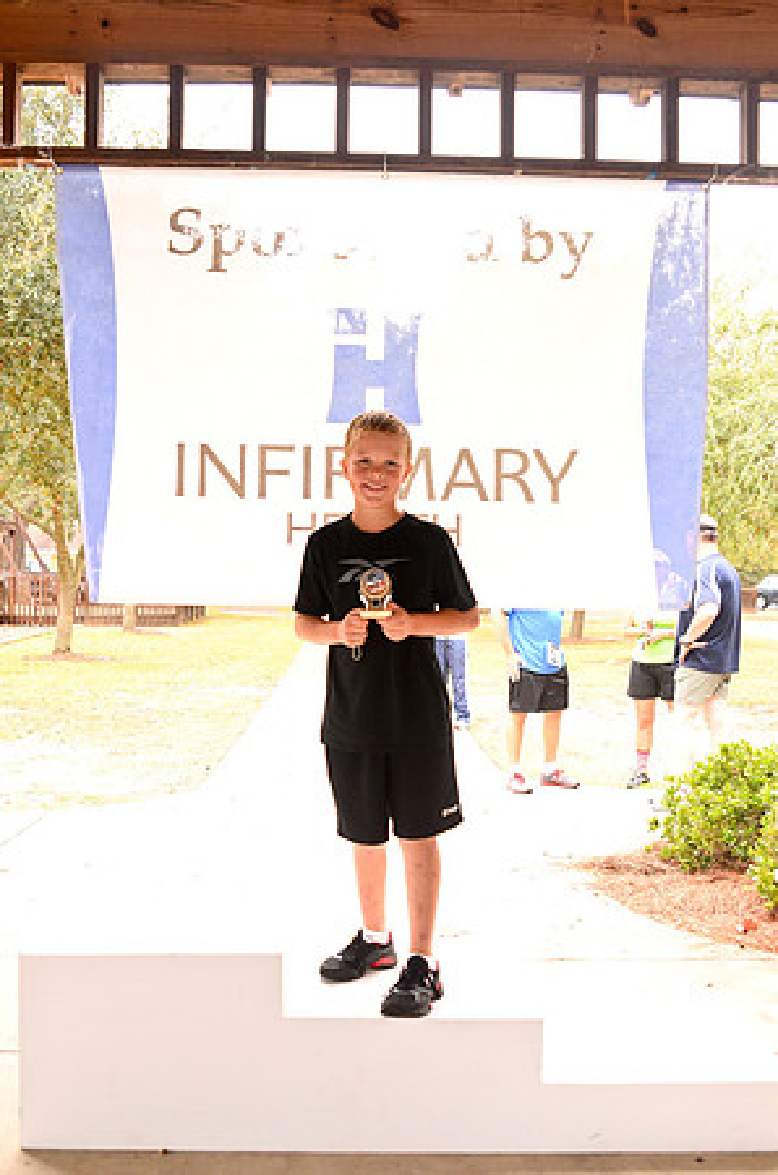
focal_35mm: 40
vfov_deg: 48.0
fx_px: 1319
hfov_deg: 32.9
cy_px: 588
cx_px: 389
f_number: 4
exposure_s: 1/125
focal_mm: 27
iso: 640
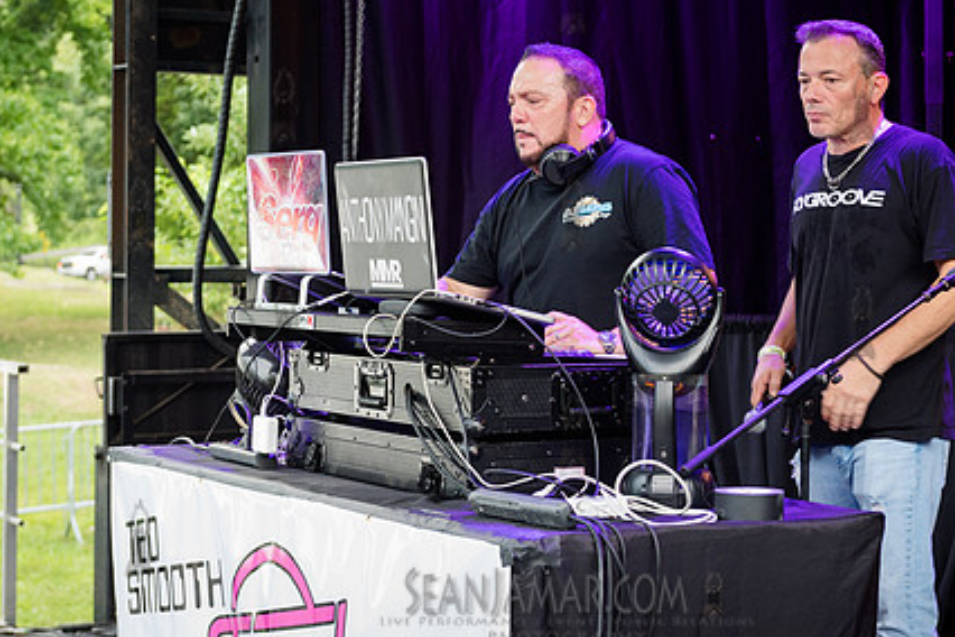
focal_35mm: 81
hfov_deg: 25.0
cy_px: 212
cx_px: 562
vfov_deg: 16.8
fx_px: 2149
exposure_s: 1/100
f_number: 4
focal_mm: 58
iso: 1000
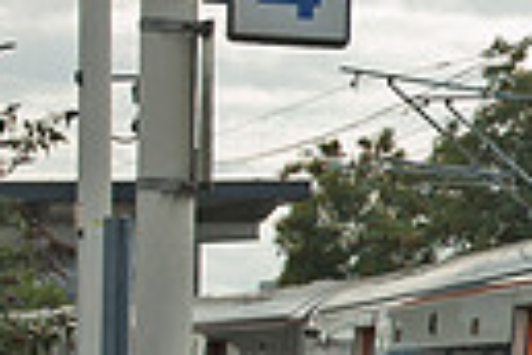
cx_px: 1179
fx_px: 2900
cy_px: 452
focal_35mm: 196
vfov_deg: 6.9
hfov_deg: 9.5
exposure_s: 1/250
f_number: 8
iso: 200
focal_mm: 29
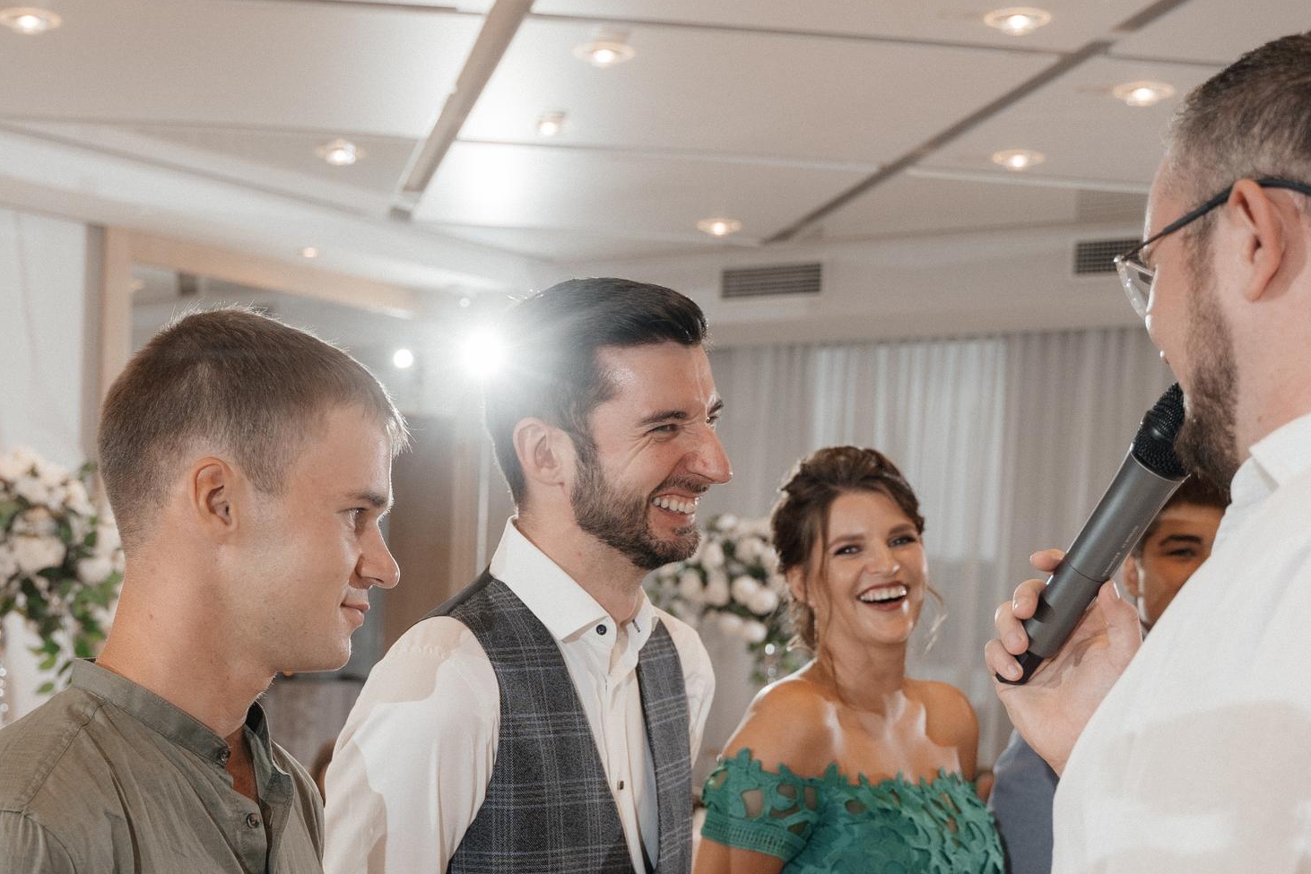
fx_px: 2039
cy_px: 743
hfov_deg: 35.2
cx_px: 407
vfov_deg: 23.7
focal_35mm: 56
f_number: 3.2
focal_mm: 28
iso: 400
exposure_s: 1/160
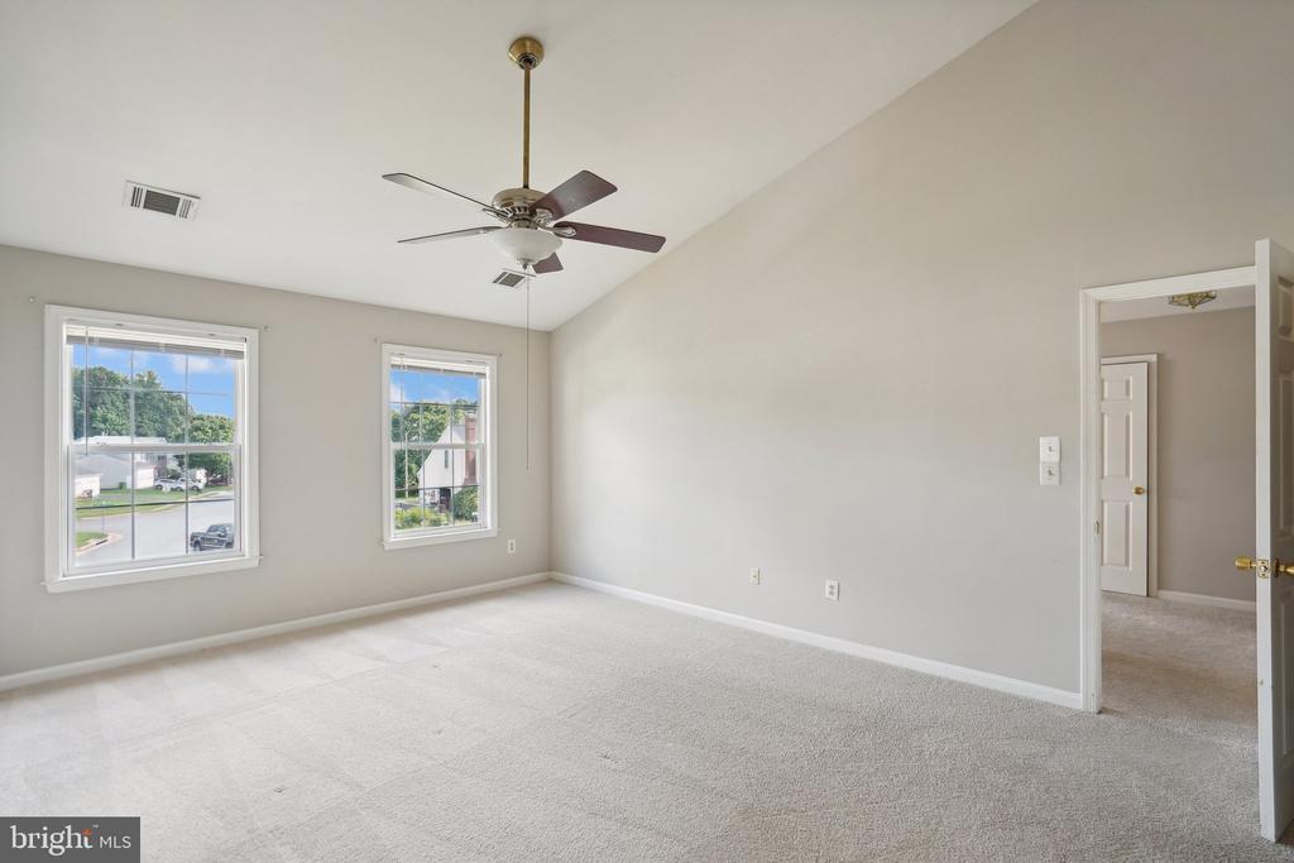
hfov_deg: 96.7
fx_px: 575
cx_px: 647
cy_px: 432
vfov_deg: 73.8
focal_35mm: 16
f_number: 4
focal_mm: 16
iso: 800
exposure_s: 1/200
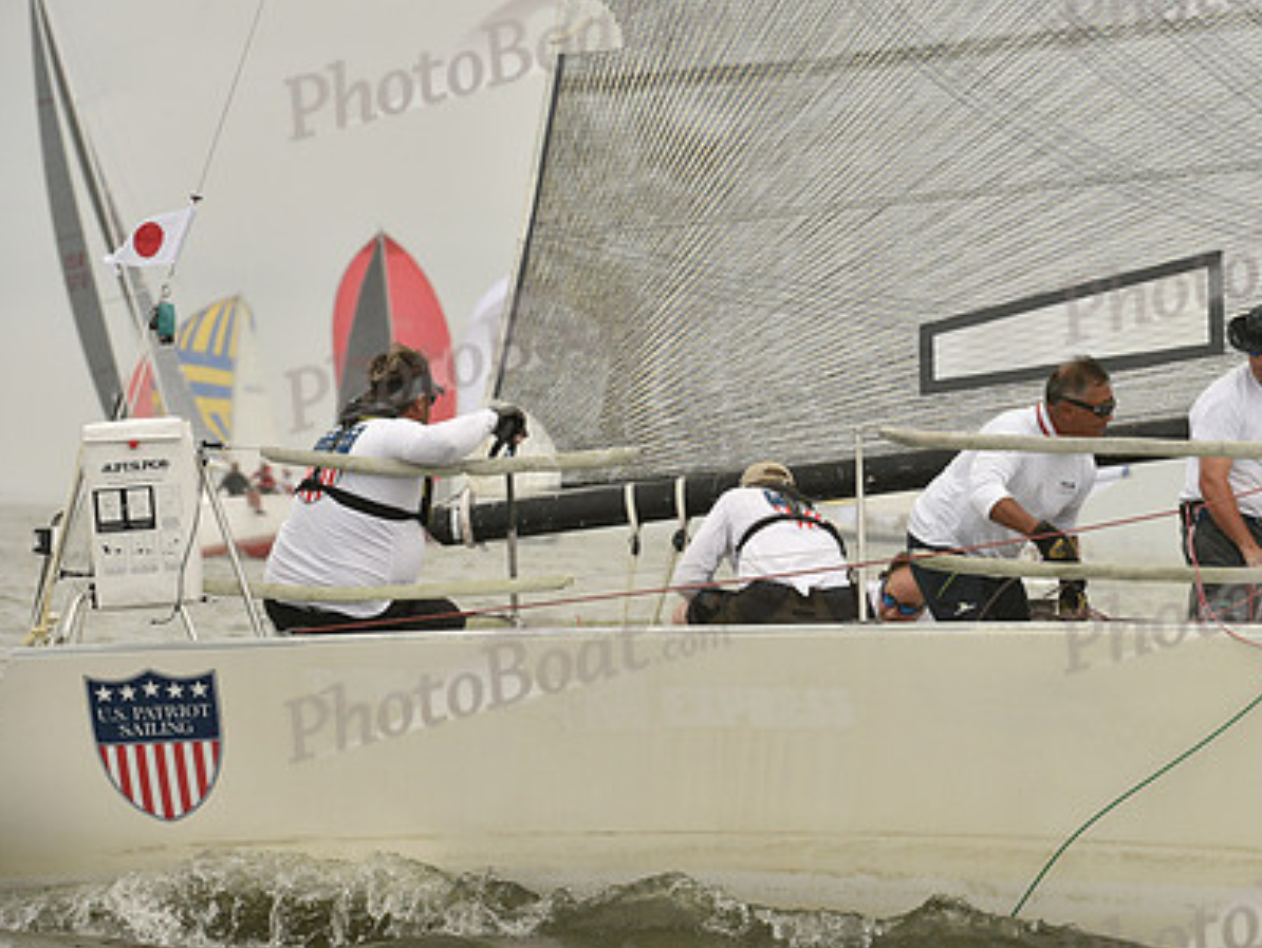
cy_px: 471
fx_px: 10214
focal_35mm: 280
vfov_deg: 5.3
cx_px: 897
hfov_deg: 7.1
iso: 400
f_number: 8
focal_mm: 200
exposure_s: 1/800
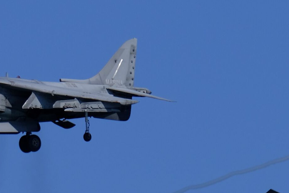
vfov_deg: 1.8
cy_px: 169
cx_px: 91
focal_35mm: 776
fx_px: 6230
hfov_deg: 2.7
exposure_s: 1/950
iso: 160
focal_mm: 200
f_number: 7.1
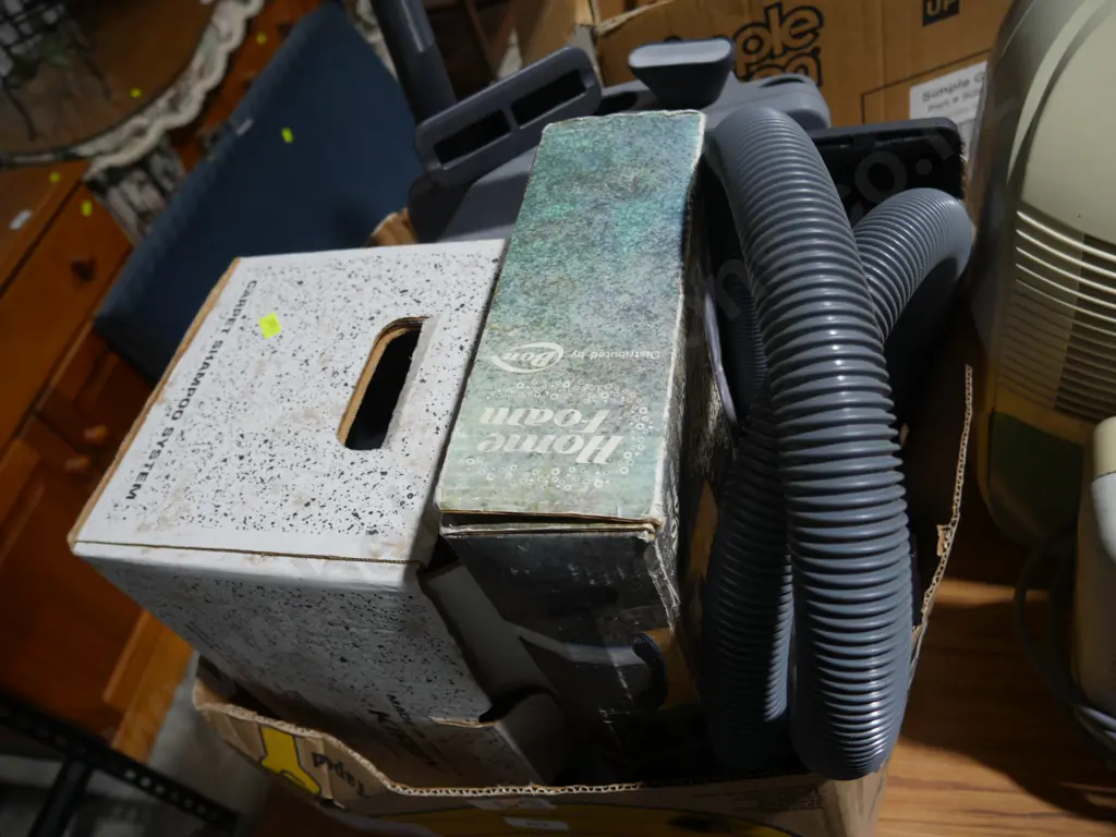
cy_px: 418
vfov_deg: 49.7
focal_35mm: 28
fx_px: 903
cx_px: 558
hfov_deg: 63.4
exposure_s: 1/60
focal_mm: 14
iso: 200
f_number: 3.5
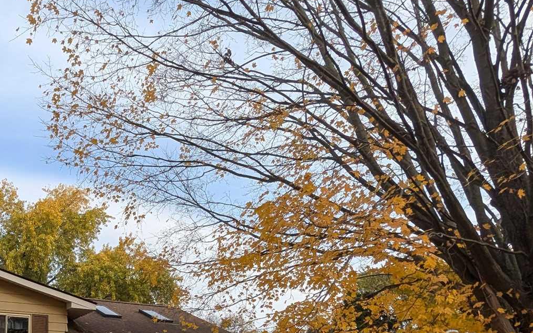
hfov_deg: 57.6
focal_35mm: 29
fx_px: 421
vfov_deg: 40.1
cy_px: 296
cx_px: 77
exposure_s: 1/1721
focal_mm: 2.02
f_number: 1.7
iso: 50
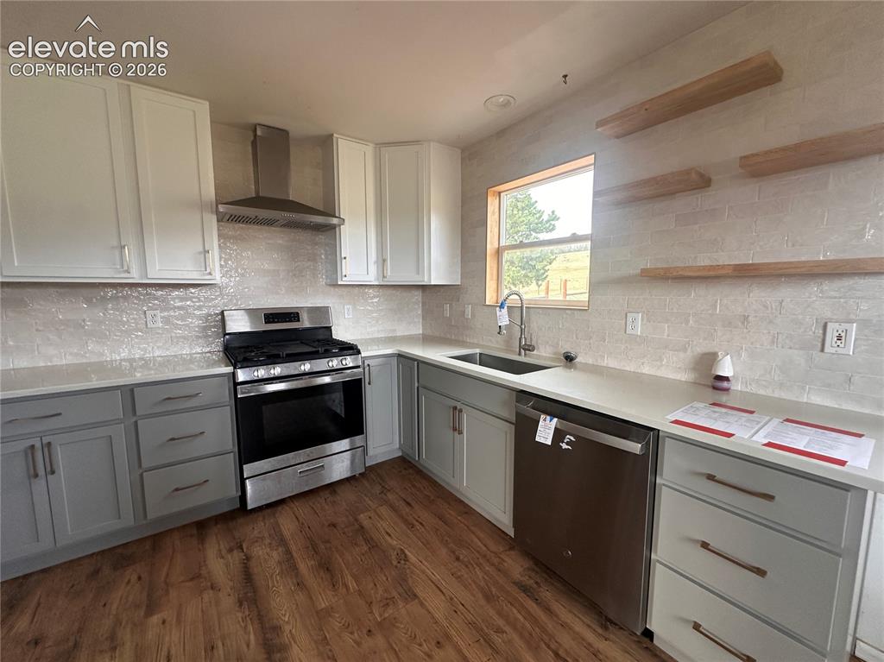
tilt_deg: -7.1
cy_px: 331
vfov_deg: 85.6
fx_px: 357
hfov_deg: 102.1
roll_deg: -0.2
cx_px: 442
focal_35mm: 14
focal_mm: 2.22
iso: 100
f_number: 2.2
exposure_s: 1/99
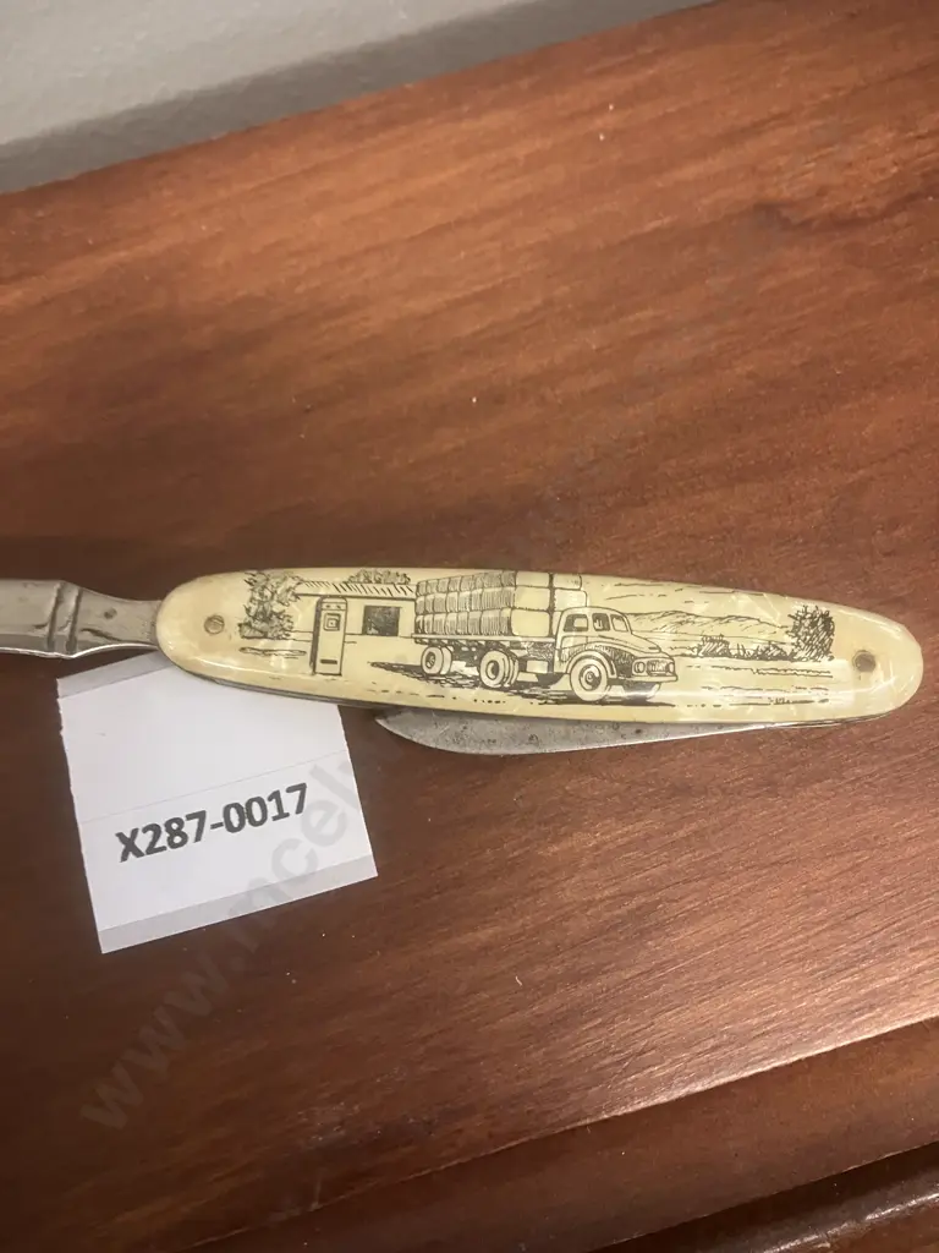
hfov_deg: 49.7
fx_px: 1013
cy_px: 626
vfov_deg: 63.4
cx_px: 470
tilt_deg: -73.7
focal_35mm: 28
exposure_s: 1/33
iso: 250
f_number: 1.8
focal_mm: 3.99
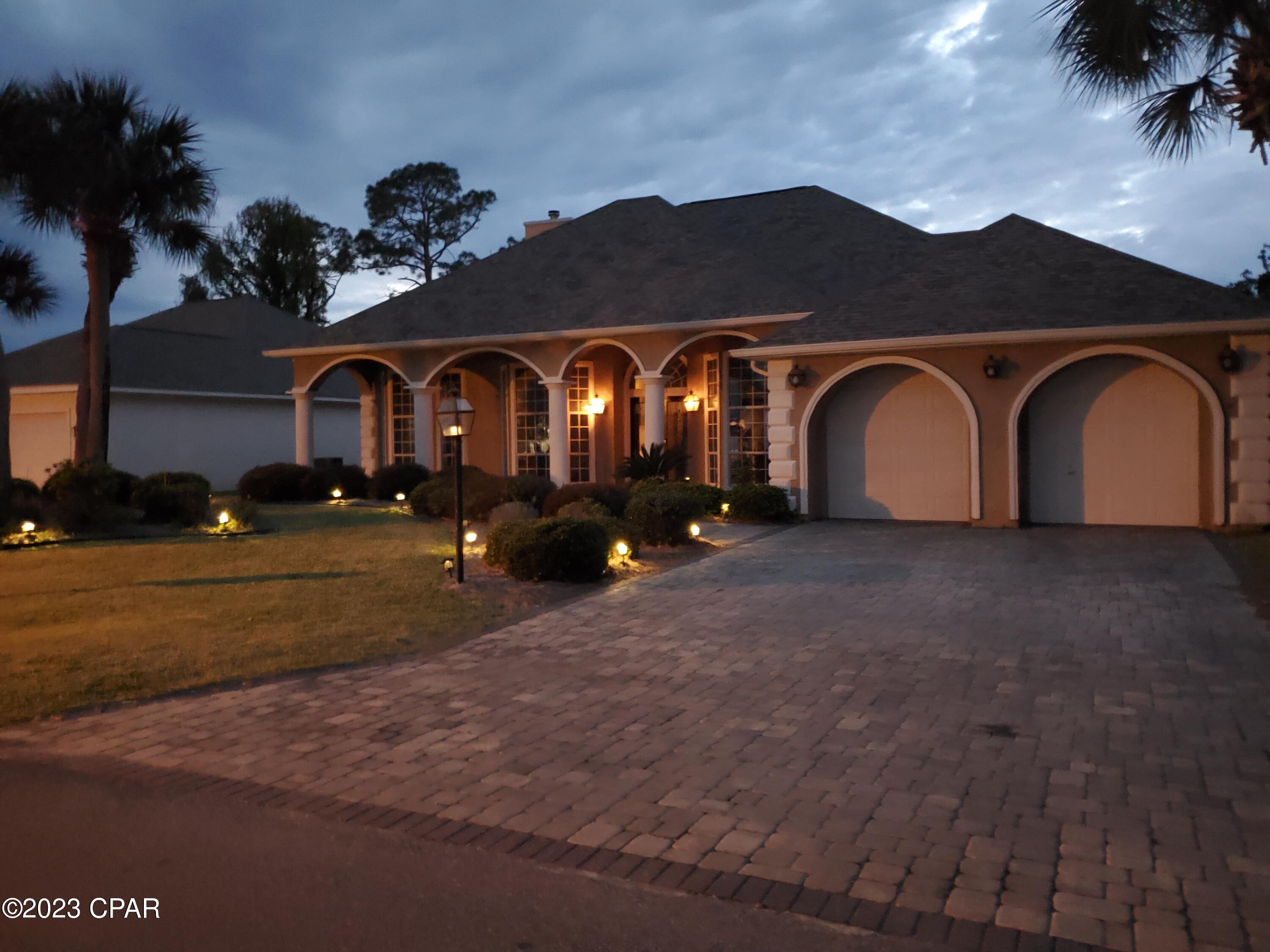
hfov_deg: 67.3
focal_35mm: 26
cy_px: 476
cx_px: 635
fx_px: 954
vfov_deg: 53.1
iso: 1250
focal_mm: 4.3
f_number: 1.5
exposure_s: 1/5
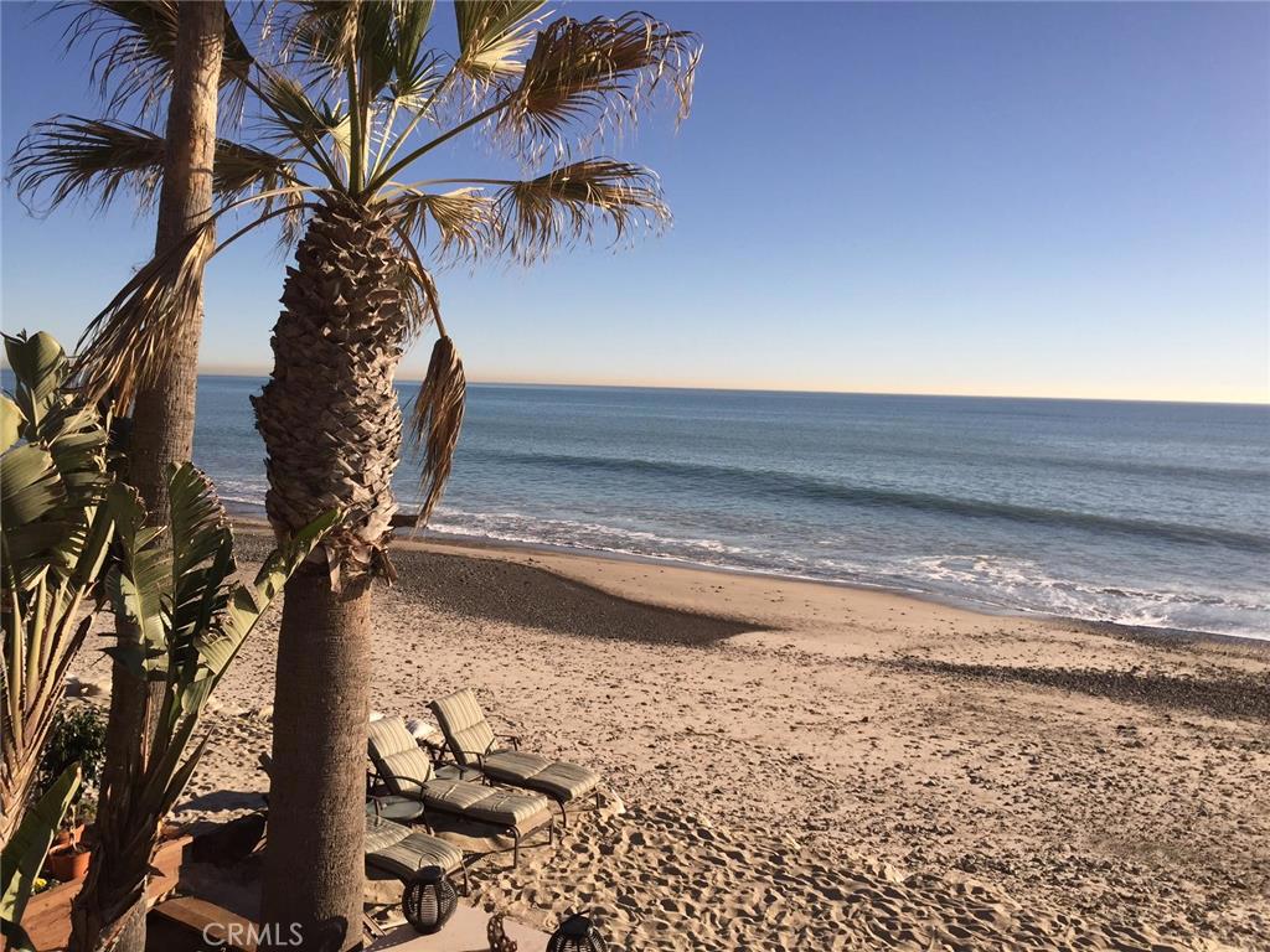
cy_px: 476
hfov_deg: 61.7
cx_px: 635
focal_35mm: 29
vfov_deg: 48.2
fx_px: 1064
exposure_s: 1/2475
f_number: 2.2
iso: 32
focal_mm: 4.15
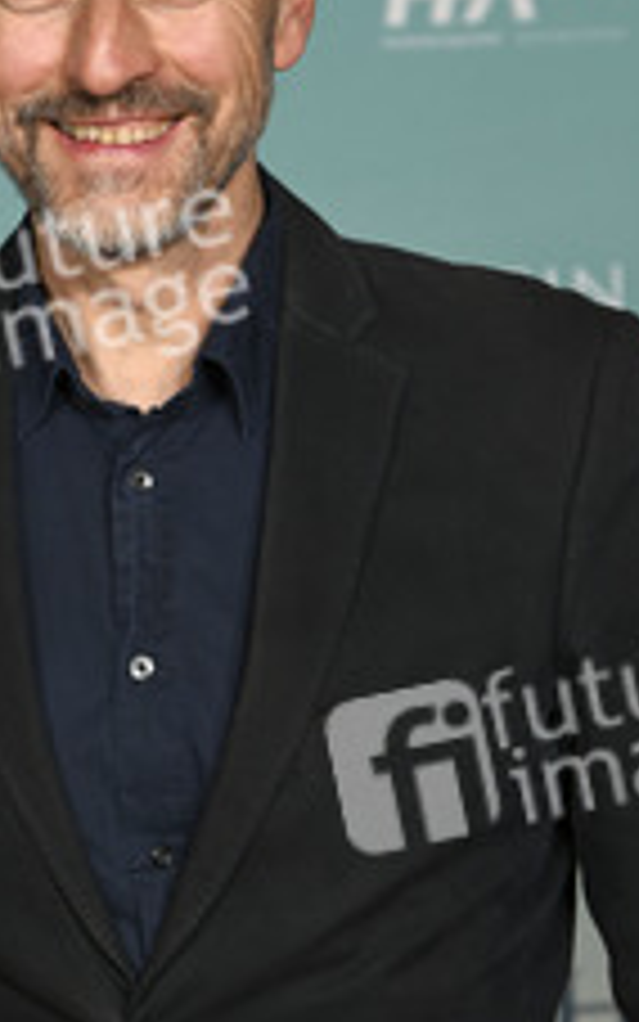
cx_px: 148
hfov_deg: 6.4
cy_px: 522
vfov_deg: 10.2
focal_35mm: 206
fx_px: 5736
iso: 1000
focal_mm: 115
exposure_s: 1/200
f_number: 6.3
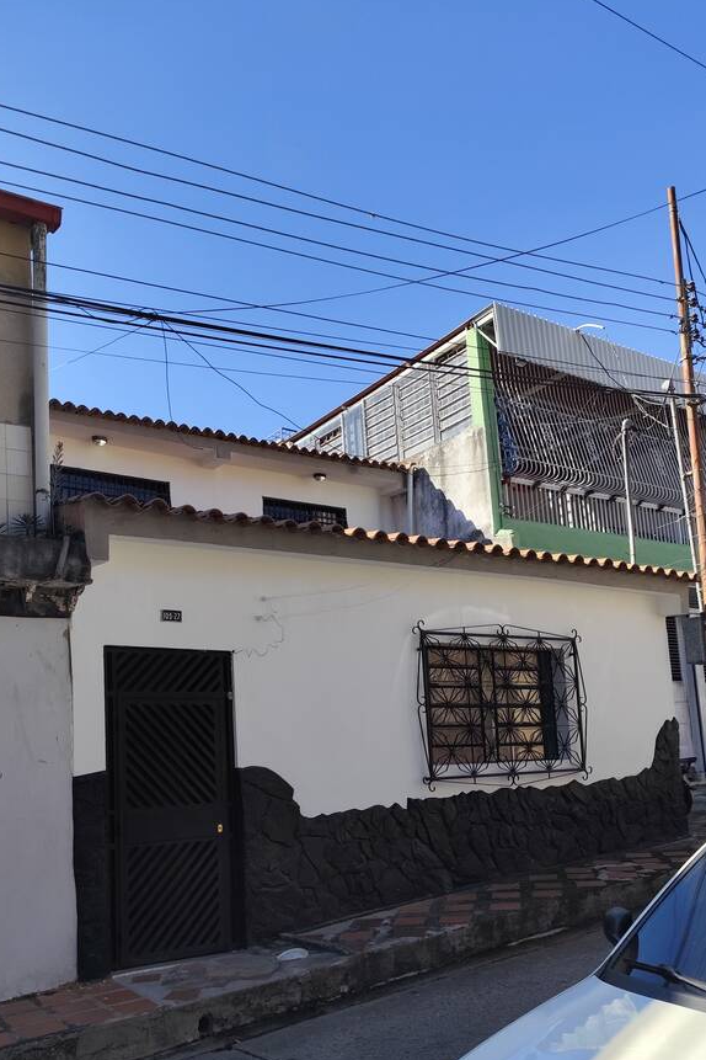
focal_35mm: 30
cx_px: 268
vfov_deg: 61.4
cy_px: 638
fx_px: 882
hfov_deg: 43.3
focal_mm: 6.19
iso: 50
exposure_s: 1/1089
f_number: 1.65
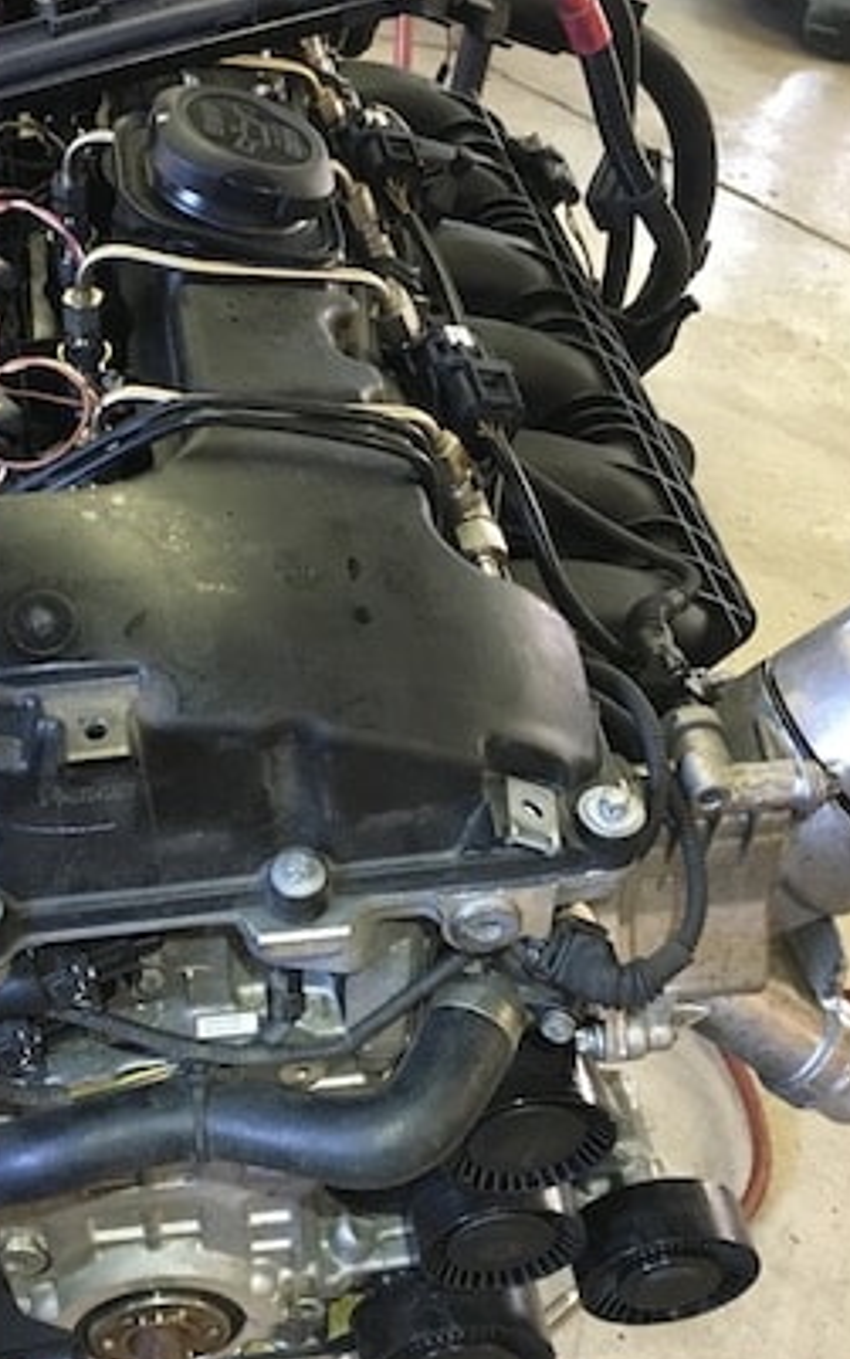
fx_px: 1703
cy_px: 651
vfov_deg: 43.5
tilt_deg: -38.5
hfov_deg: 27.4
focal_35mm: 46
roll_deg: -8.0
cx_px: 152
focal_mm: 4.15
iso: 200
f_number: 2.2
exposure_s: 1/20
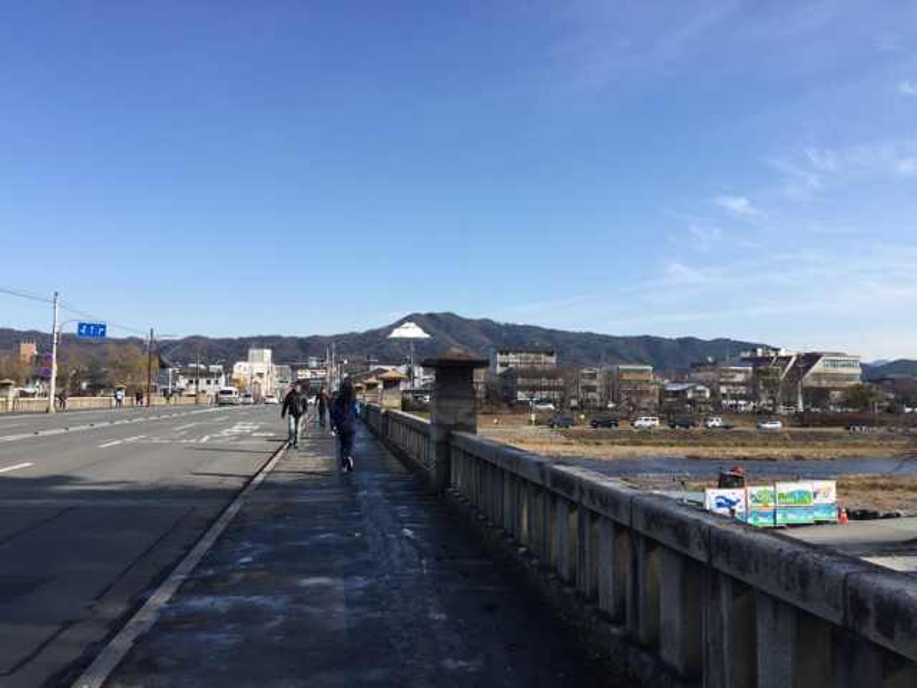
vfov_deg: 48.2
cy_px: 344
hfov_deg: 61.7
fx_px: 768
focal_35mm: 29
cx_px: 458
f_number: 2.2
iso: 32
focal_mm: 4.15
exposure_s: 1/1522
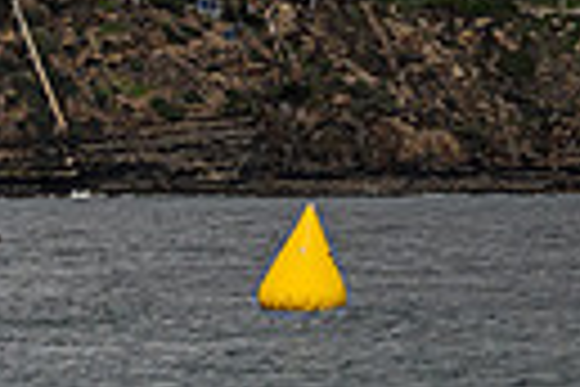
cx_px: -242
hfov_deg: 3.1
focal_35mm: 669
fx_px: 10777
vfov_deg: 2.0
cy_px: -558
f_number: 5.6
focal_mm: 135
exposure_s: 1/6400
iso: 400
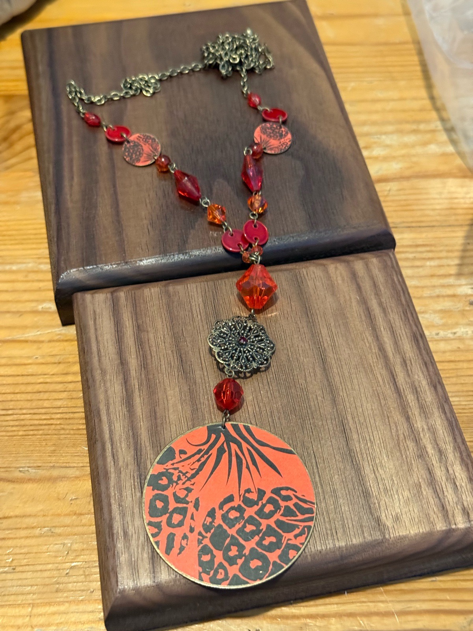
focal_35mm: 48
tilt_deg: -57.5
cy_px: 316
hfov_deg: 30.3
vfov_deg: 39.7
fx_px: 875
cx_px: 236
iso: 500
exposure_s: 1/32
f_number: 1.78
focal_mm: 6.76
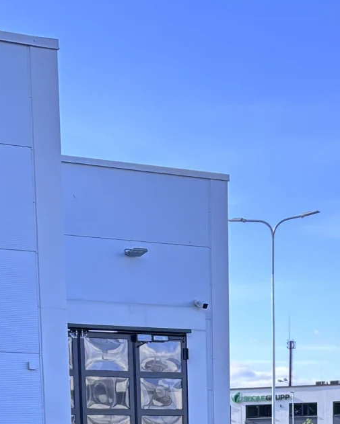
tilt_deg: -6.4
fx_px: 1295
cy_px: 671
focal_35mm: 103
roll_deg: +1.4
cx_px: 232
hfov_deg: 14.9
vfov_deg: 16.6
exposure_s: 1/1037
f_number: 1.6
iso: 50
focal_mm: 5.96
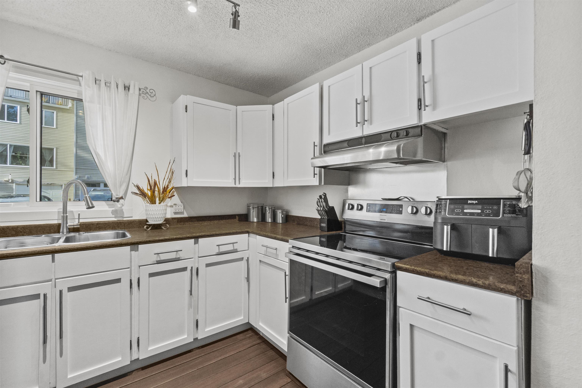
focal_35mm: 15
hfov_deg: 100.4
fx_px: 242
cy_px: 194
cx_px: 291
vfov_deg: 77.3
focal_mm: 10
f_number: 9
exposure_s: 1/10
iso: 800
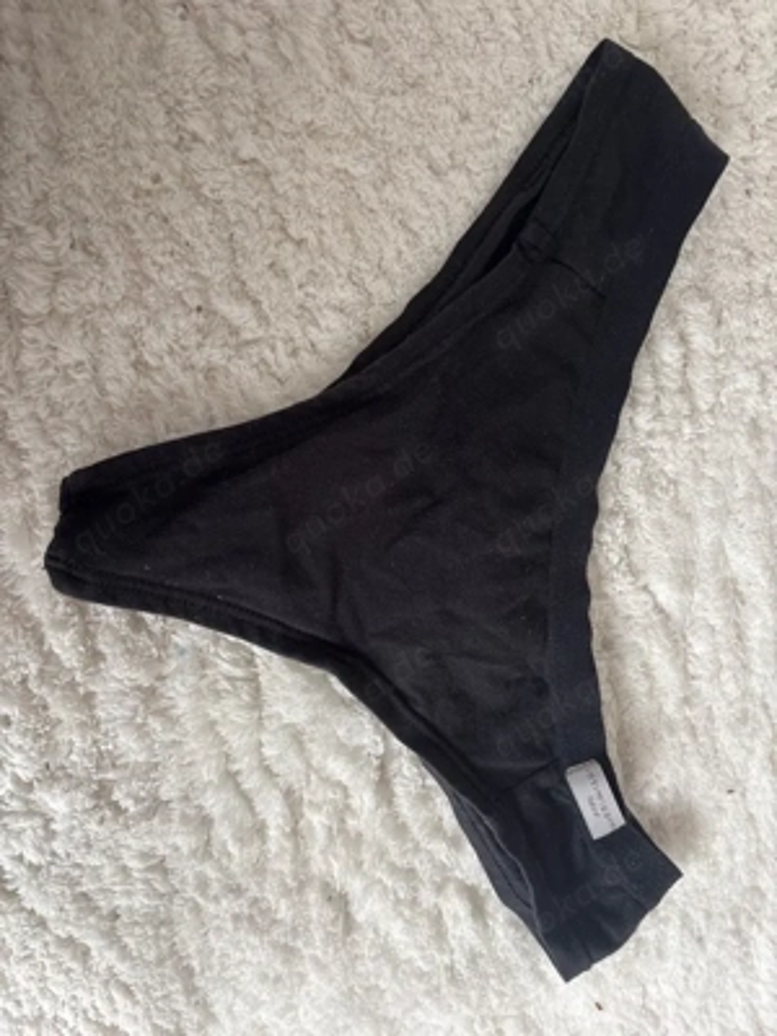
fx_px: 778
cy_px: 518
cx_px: 388
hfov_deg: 53.1
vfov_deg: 67.3
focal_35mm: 26
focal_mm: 5.96
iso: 125
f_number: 1.6
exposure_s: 1/62
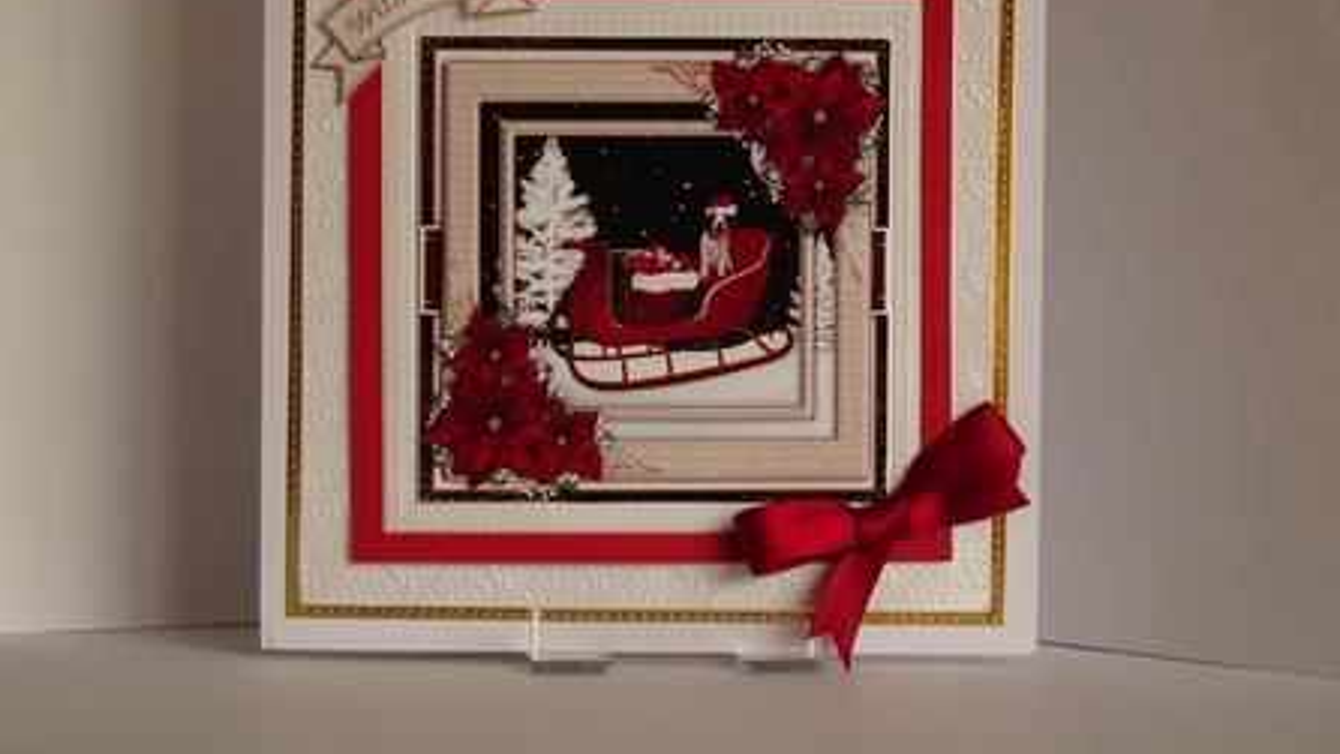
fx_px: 4797
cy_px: 278
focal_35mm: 135
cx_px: 673
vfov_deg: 9.0
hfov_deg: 15.9
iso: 125
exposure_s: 1/125
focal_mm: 20.96
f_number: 5.6
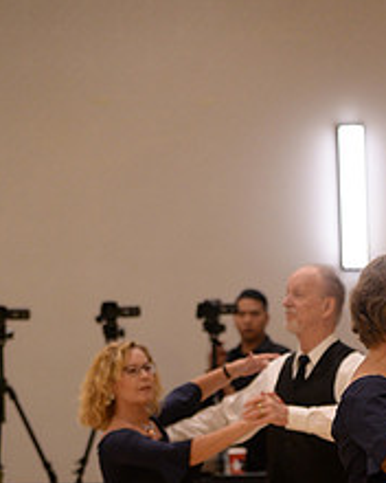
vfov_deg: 7.1
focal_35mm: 272
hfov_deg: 5.7
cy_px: 562
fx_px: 3884
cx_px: 385
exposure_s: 1/250
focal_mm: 110
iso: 1600
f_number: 4.5
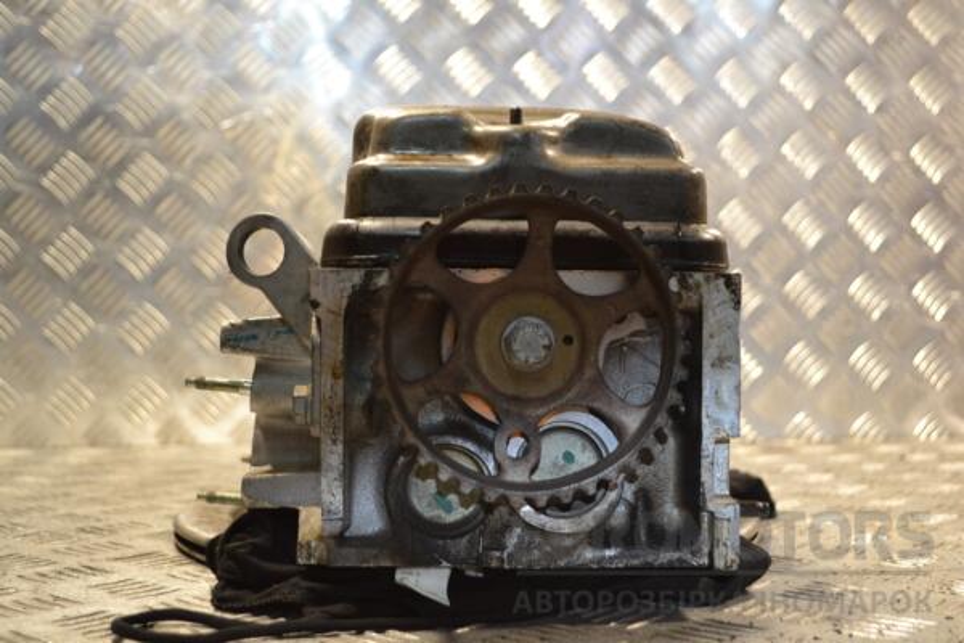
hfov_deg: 41.1
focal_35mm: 48
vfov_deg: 28.1
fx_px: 1285
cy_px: 322
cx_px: 482
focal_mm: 32
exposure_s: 1/60
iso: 560
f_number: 4.8
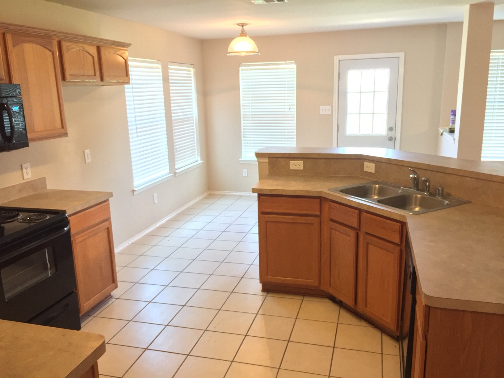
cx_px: 252
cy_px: 189
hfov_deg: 61.7
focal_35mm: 29
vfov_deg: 48.2
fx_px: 422
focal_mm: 4.15
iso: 125
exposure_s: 1/30
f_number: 2.2
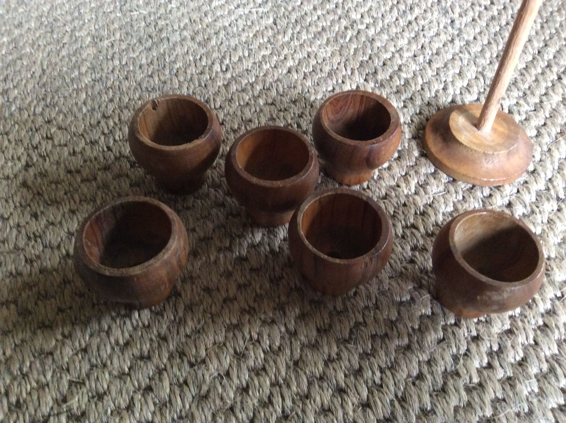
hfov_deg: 56.9
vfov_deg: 44.1
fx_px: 522
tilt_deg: -52.5
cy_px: 212
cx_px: 283
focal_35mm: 32
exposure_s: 1/17
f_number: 2.4
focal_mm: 3.3
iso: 320
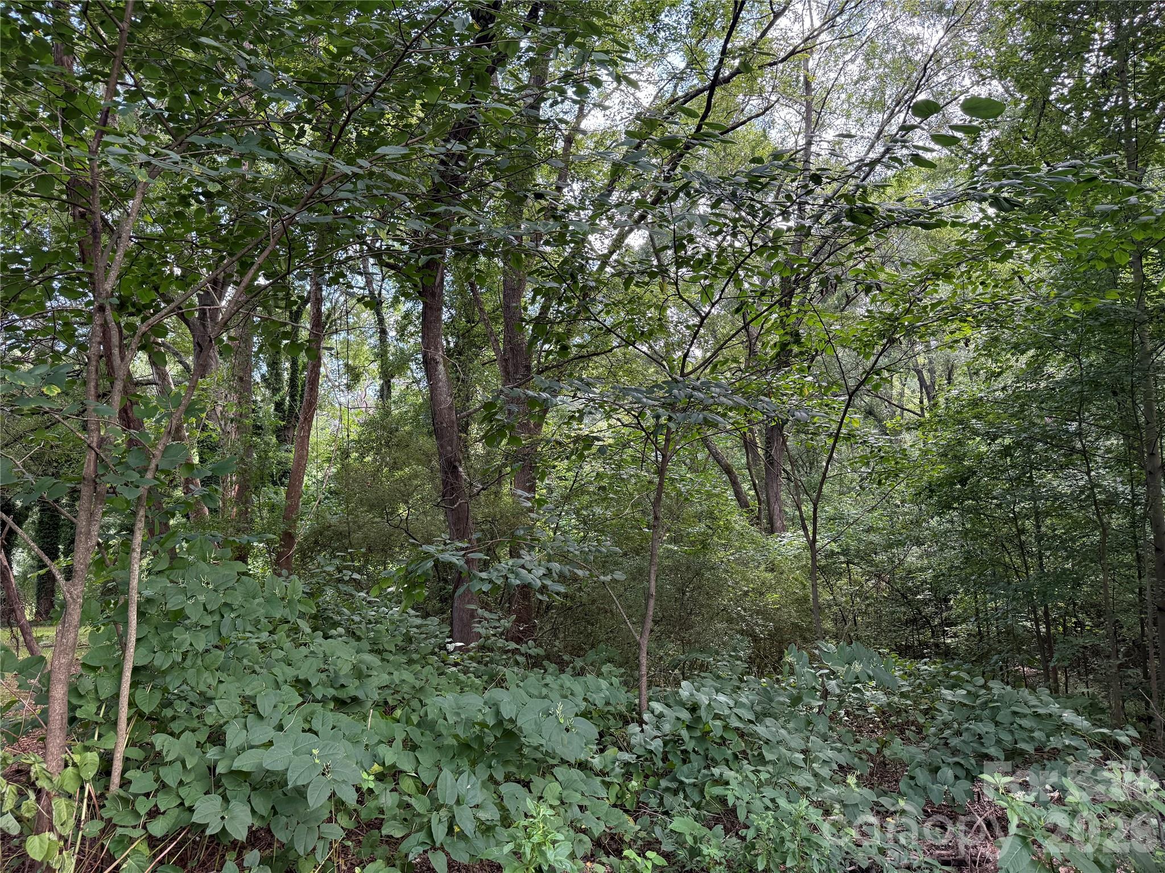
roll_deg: +1.5
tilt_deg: +8.6
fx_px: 808
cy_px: 436
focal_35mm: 24
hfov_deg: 71.6
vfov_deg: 56.8
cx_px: 582
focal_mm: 6.76
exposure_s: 1/224
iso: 200
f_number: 1.78
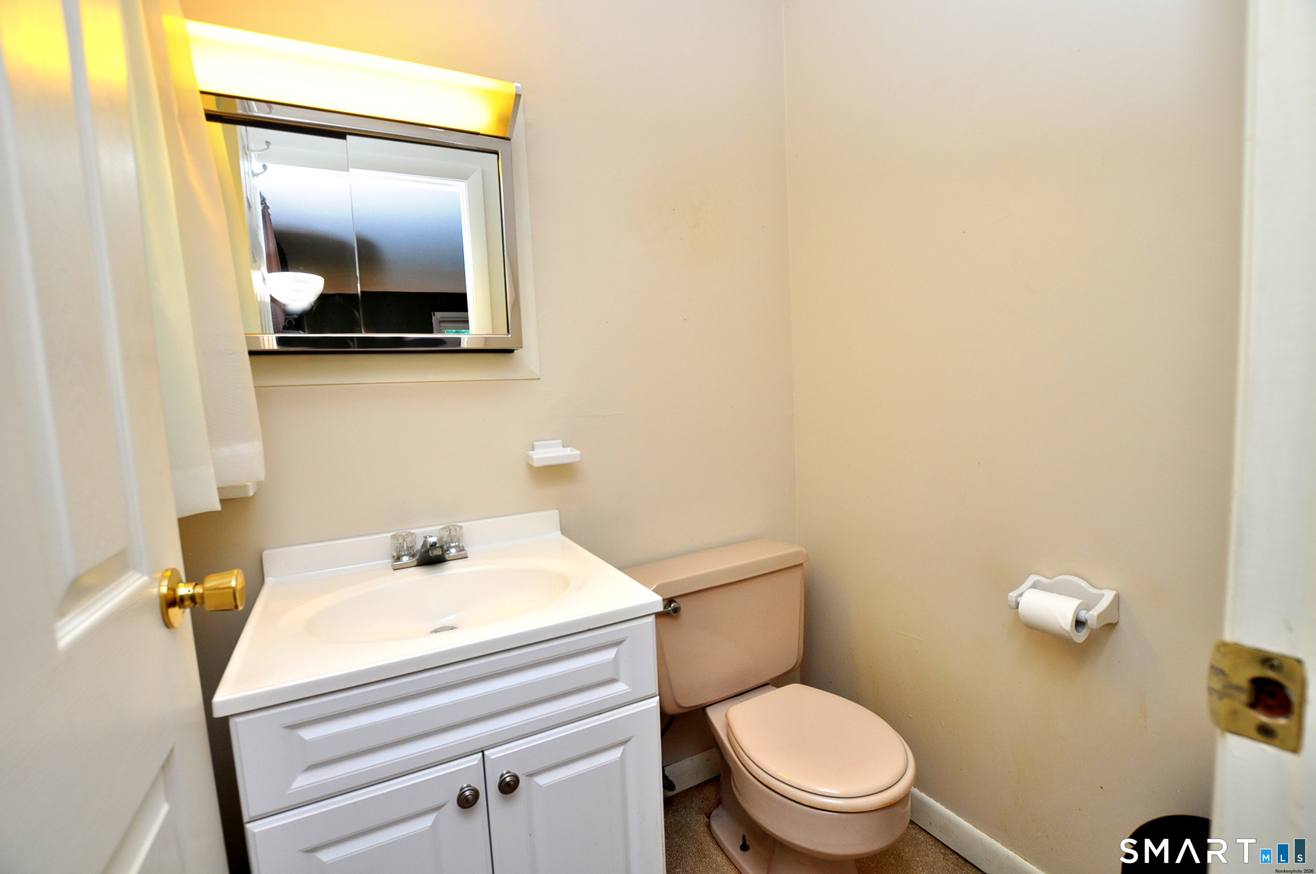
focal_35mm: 15
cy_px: 437
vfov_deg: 77.2
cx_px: 658
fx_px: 548
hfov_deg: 100.5
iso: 250
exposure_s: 1/25
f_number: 5
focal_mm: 10
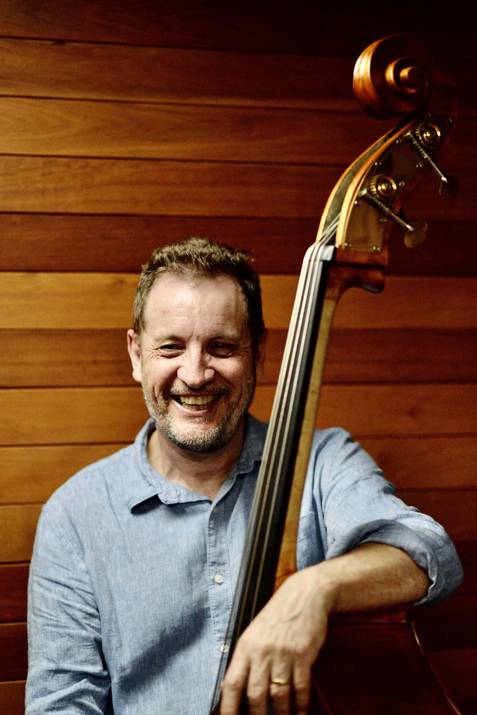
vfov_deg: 23.9
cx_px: 238
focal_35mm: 85
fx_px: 1688
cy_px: 358
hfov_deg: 16.1
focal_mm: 85
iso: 4000
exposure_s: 1/640
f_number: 1.8
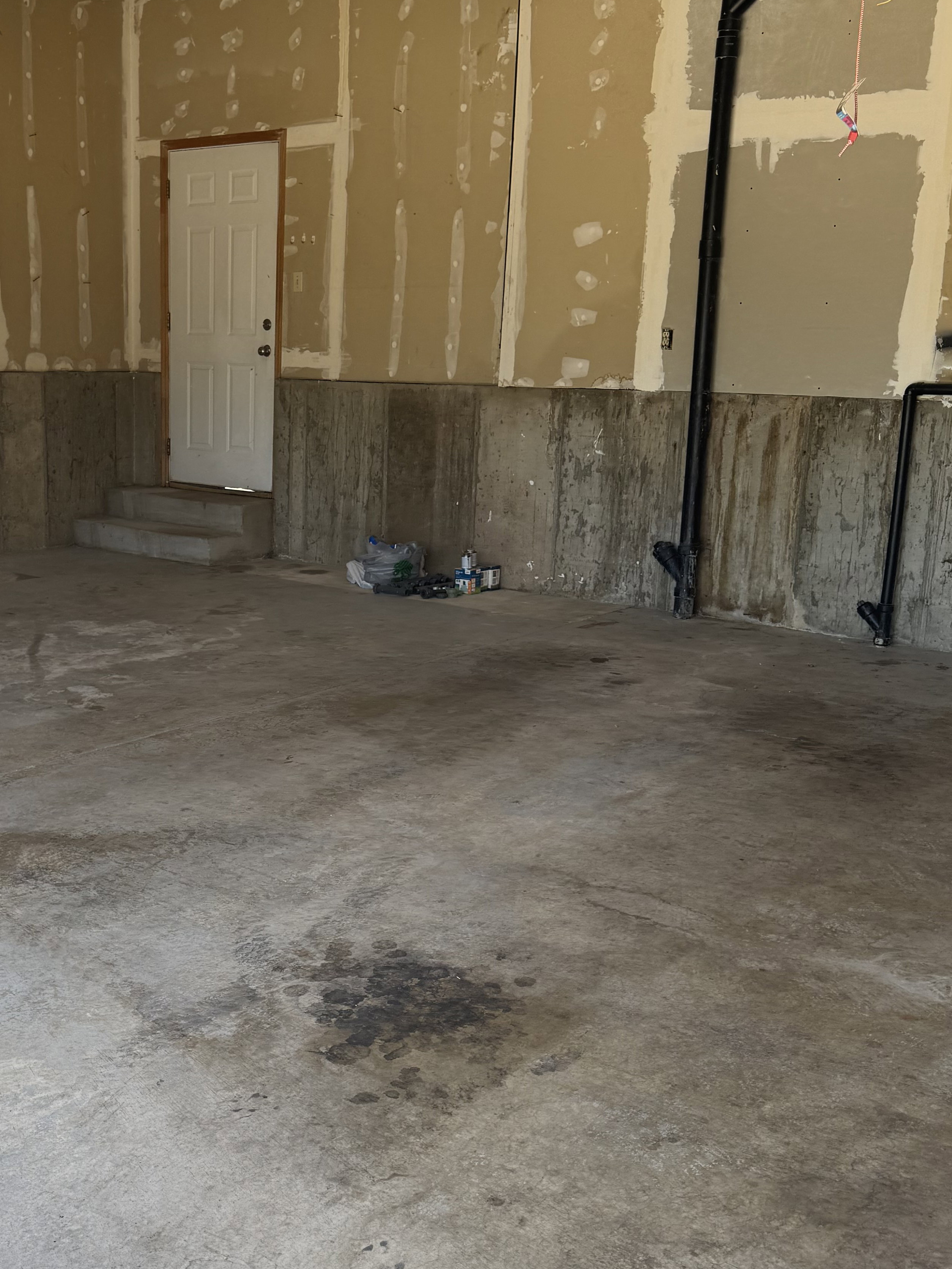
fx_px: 1503
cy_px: 696
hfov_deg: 34.4
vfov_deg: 45.7
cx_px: 242
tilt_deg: -13.0
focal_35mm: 41
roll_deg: -1.5
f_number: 1.78
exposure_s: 1/354
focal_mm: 6.76
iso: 80
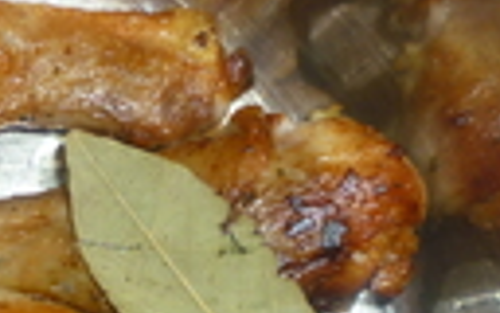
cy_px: 415
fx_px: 1472
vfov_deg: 11.8
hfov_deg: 18.6
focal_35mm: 108
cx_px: -39
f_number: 3.3
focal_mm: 5.2
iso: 100
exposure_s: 1/30
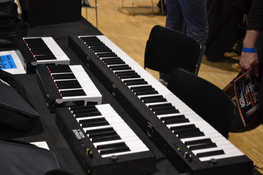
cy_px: 88
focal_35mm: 66
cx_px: 132
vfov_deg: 20.6
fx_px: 482
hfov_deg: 30.5
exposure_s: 1/15
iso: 720
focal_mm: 44
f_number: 5.3
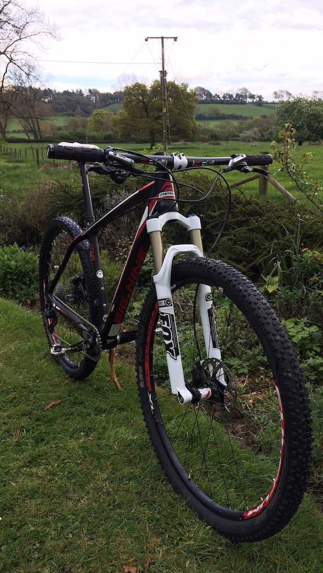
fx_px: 487
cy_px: 290
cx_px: 167
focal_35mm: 32
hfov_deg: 36.7
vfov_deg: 61.0
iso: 32
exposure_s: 1/313
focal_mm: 4.15
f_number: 2.2
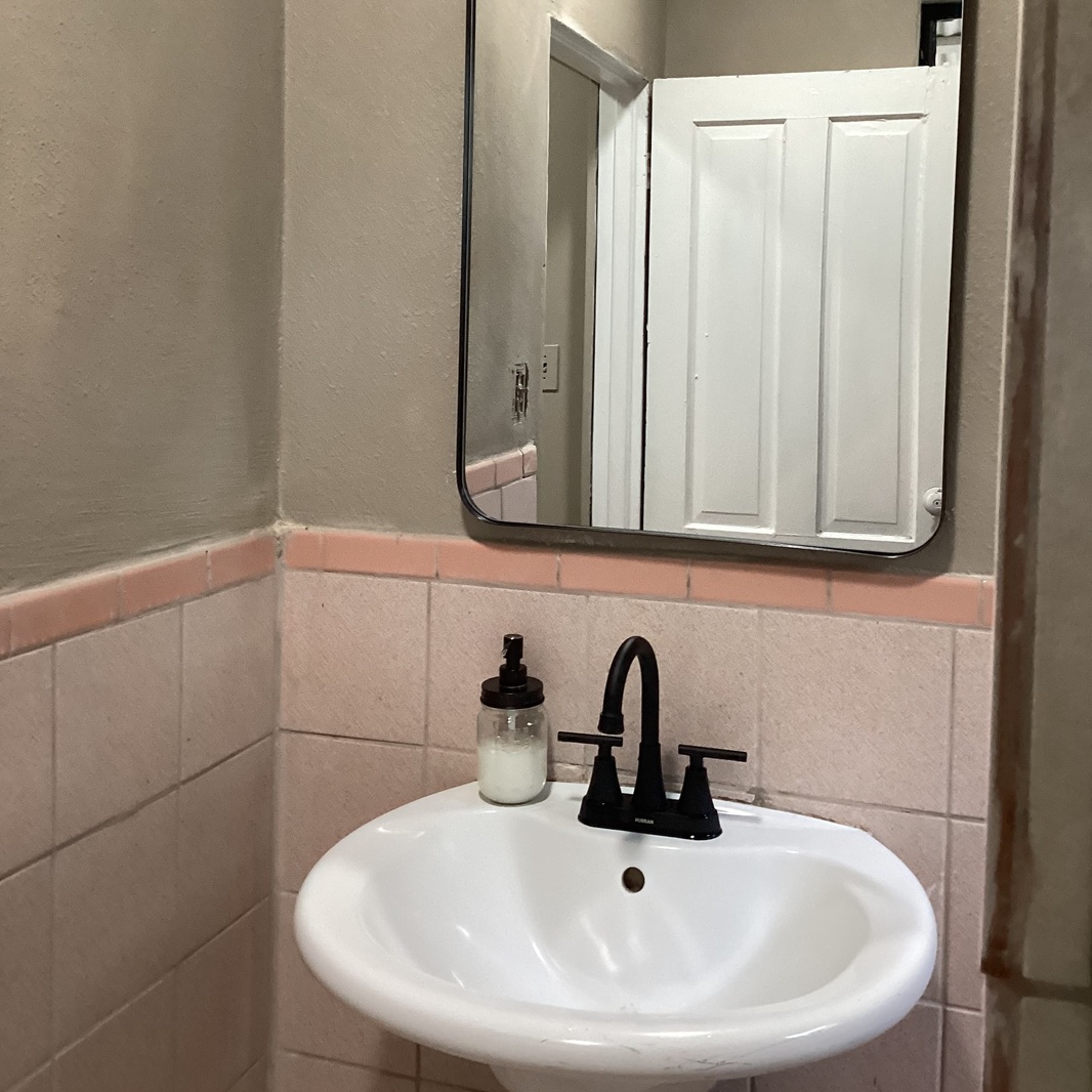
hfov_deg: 44.9
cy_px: 373
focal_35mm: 37
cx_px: 552
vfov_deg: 44.3
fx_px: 1321
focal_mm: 3.3
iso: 200
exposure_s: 1/60
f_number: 2.4
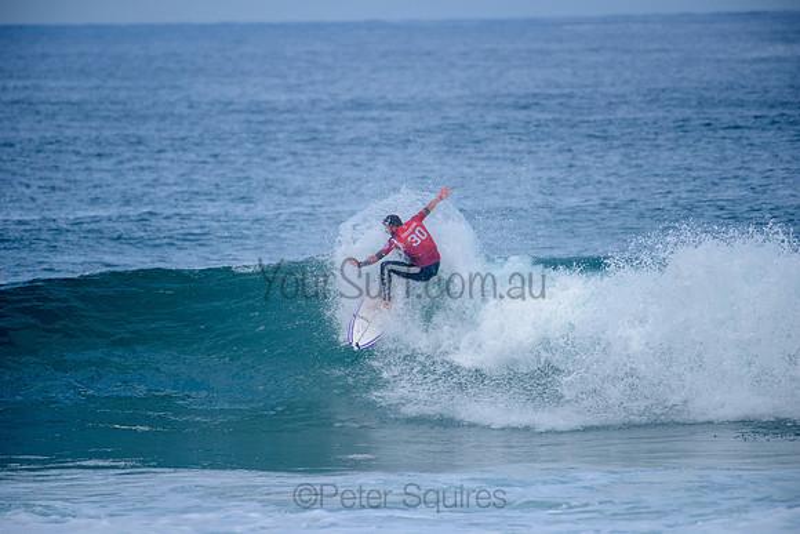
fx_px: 11115
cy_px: 267
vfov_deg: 2.8
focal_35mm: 500
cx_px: 400
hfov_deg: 4.1
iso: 220
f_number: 5.6
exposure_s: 1/2000
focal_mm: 500
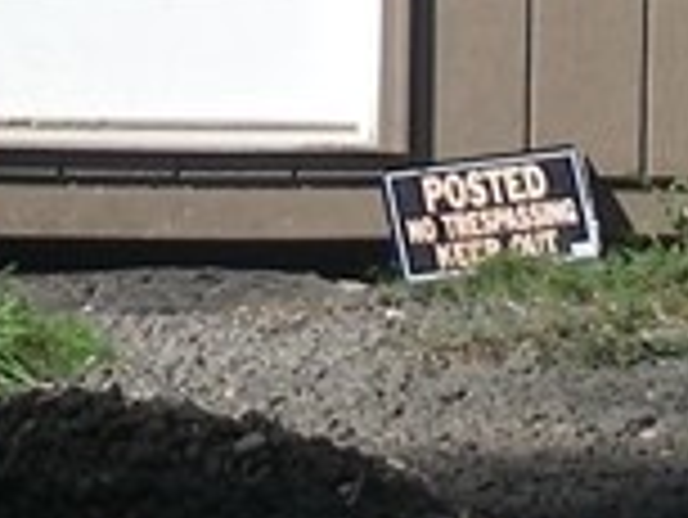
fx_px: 9329
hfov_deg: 4.2
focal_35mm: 469
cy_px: -779
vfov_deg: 3.1
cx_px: -283
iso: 50
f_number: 4
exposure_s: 1/385
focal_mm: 11.7
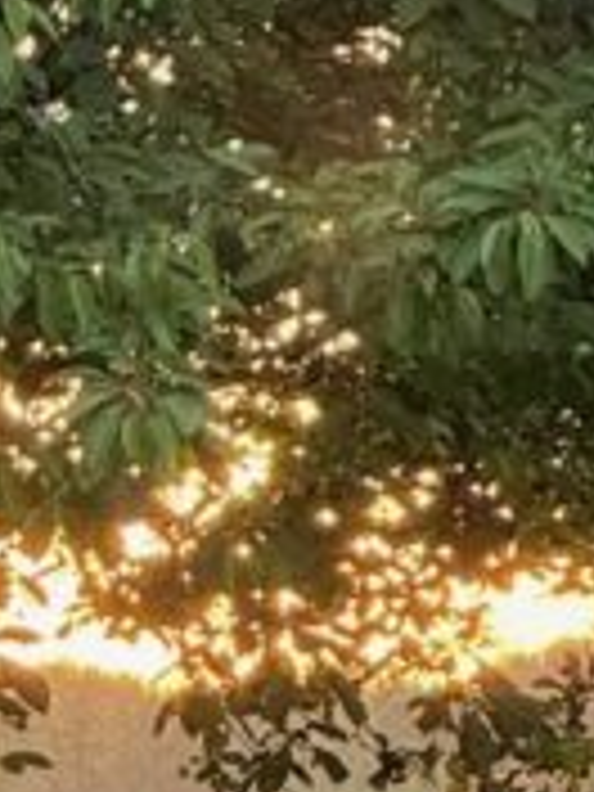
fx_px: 16016
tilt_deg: +2.6
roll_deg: +1.0
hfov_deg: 2.1
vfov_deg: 2.8
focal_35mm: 700
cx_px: -1017
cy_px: 500
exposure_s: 1/99
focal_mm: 15.66
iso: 200
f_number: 2.8
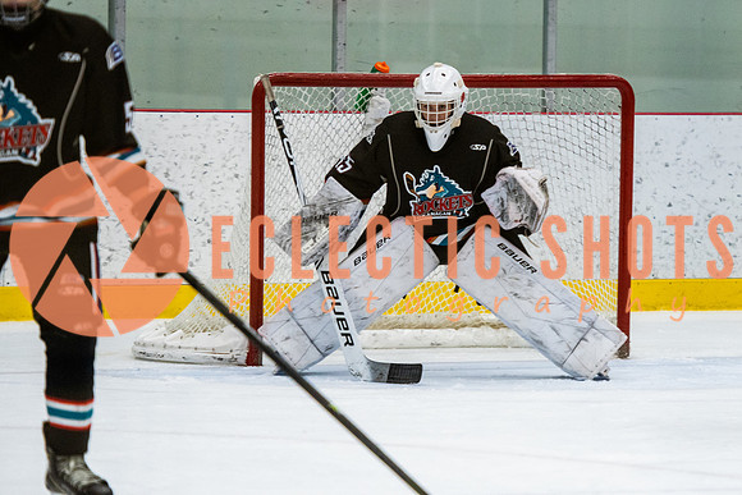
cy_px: 193
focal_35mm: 283
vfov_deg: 4.9
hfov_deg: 7.3
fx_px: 5841
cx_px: 453
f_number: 2.8
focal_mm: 155
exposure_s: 1/640
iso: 1600
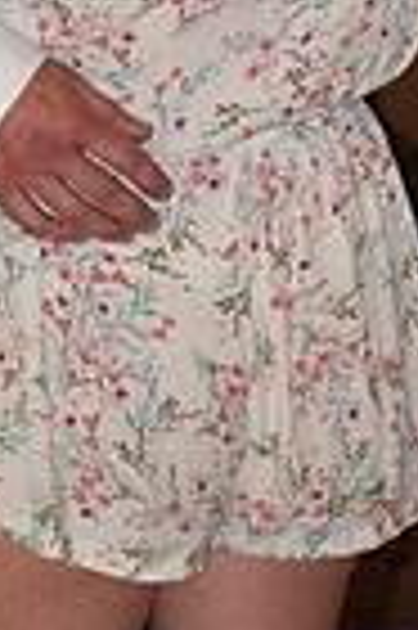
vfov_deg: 6.1
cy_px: -216
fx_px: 5901
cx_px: 139
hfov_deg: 4.1
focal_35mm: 338
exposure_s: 1/60
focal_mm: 70
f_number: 4.5
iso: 6400
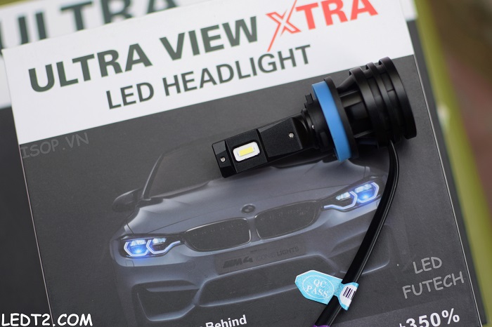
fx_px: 717
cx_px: 246
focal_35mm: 52
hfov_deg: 37.9
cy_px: 164
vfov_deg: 25.7
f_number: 1.8
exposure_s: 1/250
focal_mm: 35
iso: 250
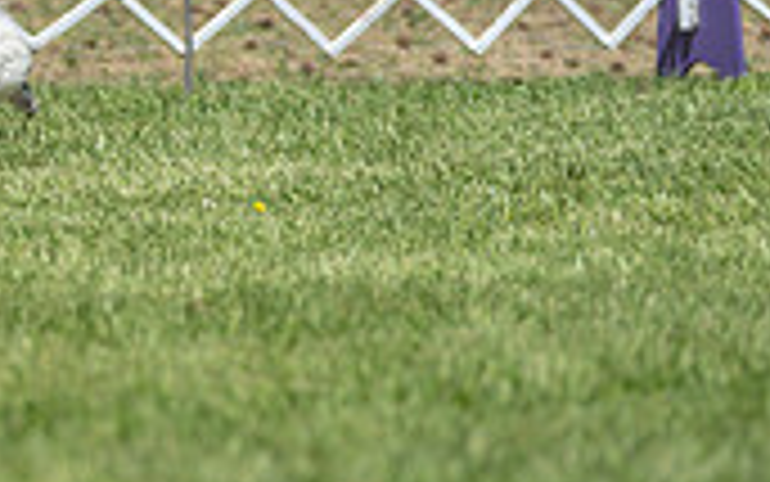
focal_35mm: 519
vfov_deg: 2.5
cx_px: -257
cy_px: -205
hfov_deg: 4.0
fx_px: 10895
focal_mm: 150
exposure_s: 1/1000
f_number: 3.5
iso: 100
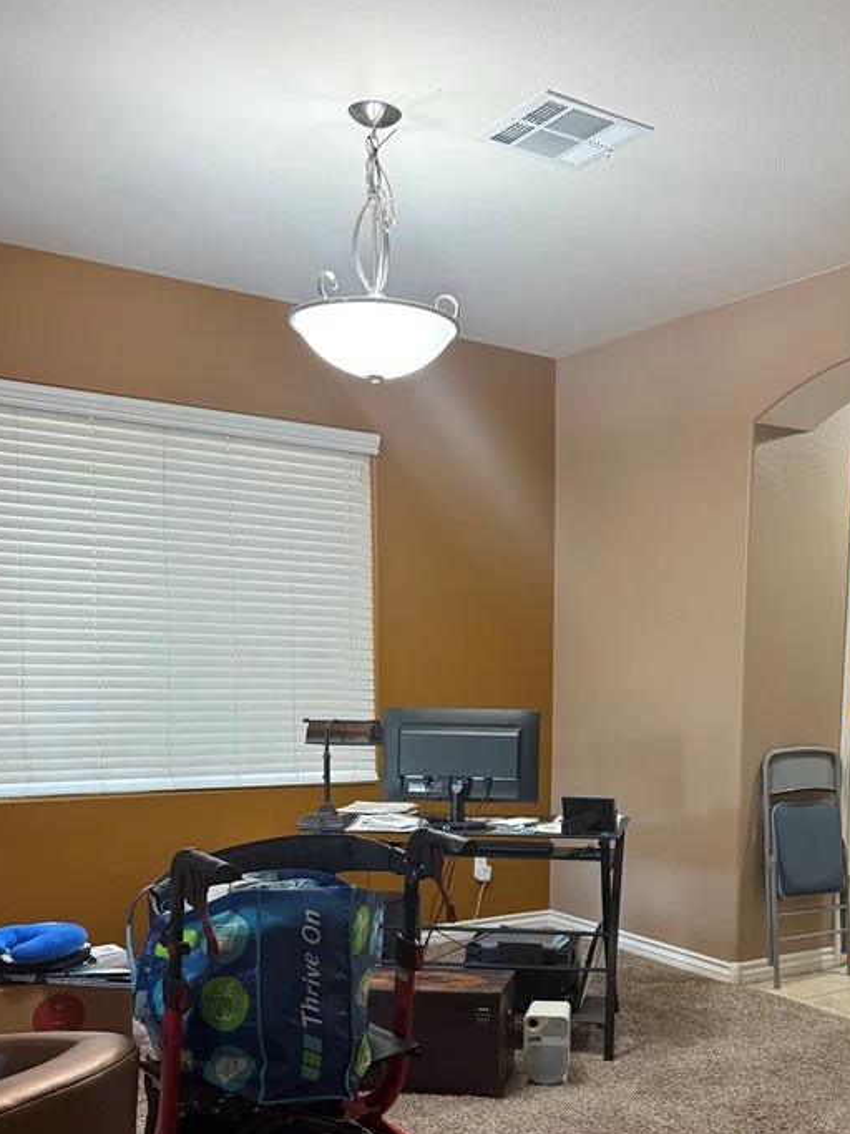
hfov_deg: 39.1
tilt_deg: -5.4
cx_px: 574
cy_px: 782
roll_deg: -1.3
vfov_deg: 50.2
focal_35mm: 36
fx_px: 1179
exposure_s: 1/60
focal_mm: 6.76
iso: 400
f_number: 1.78
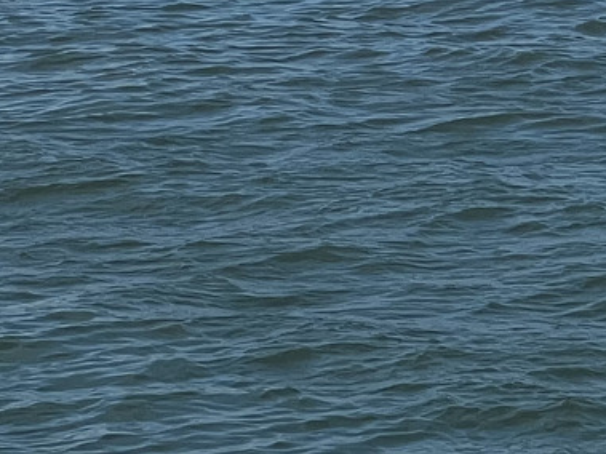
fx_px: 5688
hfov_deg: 6.0
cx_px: 855
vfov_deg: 4.5
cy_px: -387
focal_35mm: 325
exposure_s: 1/1054
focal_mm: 9
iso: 32
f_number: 2.8
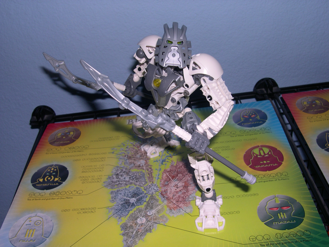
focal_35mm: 38
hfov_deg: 49.0
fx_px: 361
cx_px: 164
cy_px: 124
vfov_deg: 37.7
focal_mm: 8
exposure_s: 1/60
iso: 100
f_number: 7.6
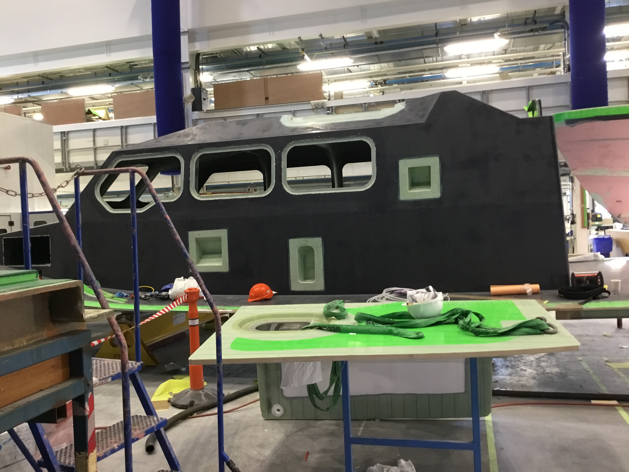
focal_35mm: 31
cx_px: 314
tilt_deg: -1.7
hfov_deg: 58.4
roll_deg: +1.9
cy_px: 236
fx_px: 563
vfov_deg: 45.4
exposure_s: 1/33
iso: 160
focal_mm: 3.3
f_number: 2.4
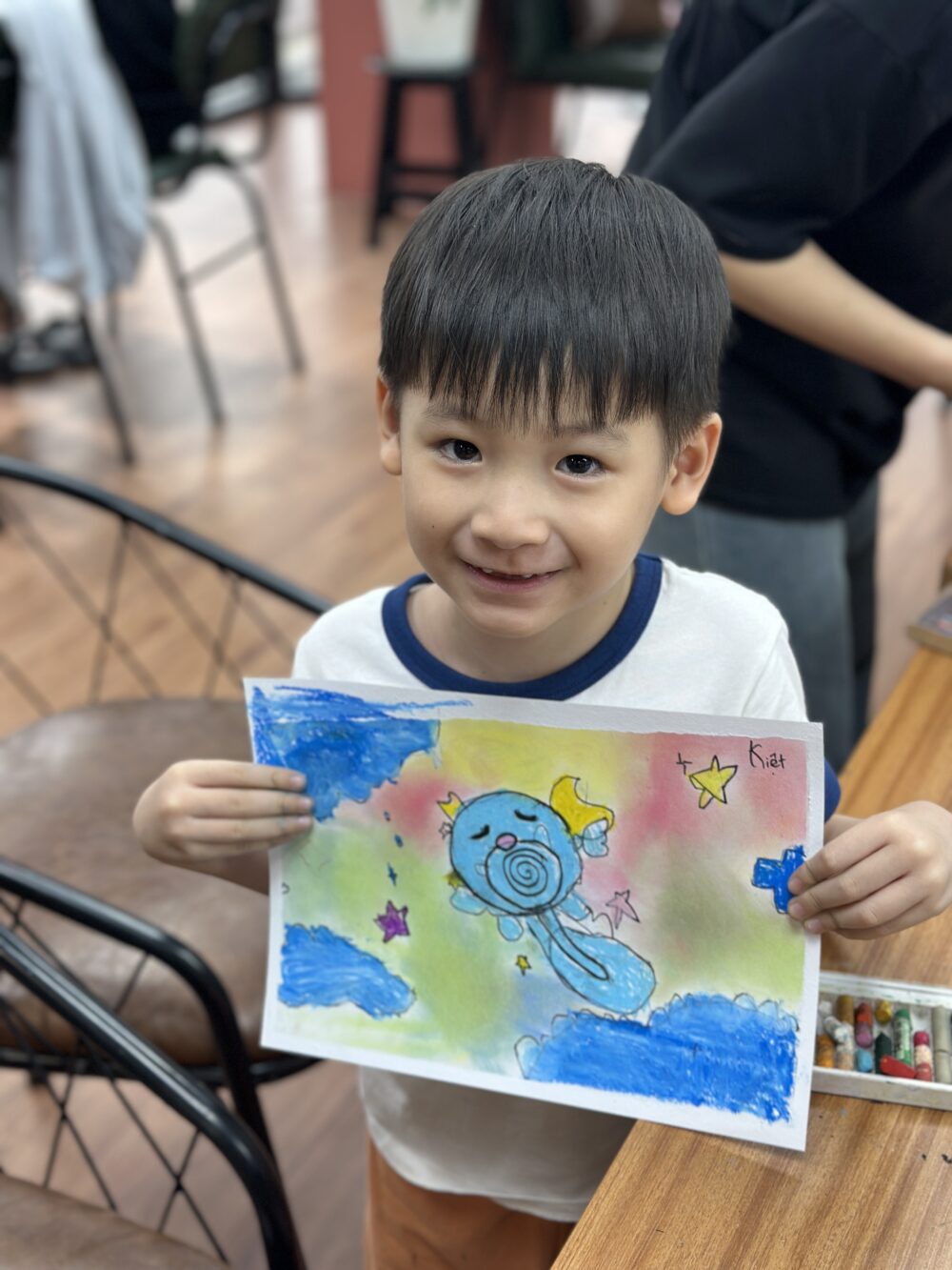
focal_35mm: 48
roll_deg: +0.2
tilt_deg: -26.4
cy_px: 635
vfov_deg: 39.7
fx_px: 1760
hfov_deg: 30.3
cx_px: 476
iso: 125
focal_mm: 6.86
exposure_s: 1/96
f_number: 1.78
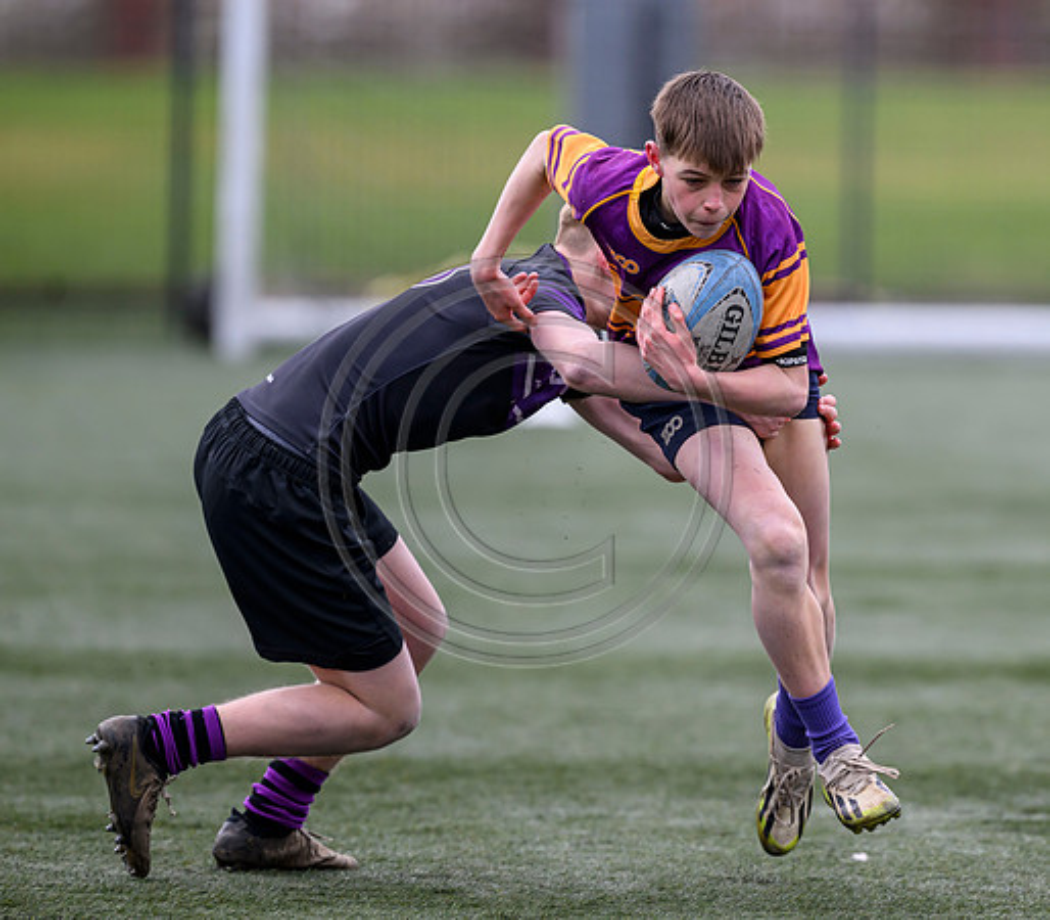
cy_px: 445
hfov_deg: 3.3
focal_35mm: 572
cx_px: 816
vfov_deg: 2.9
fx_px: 18434
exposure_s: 1/1600
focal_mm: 400
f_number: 3.5
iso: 500
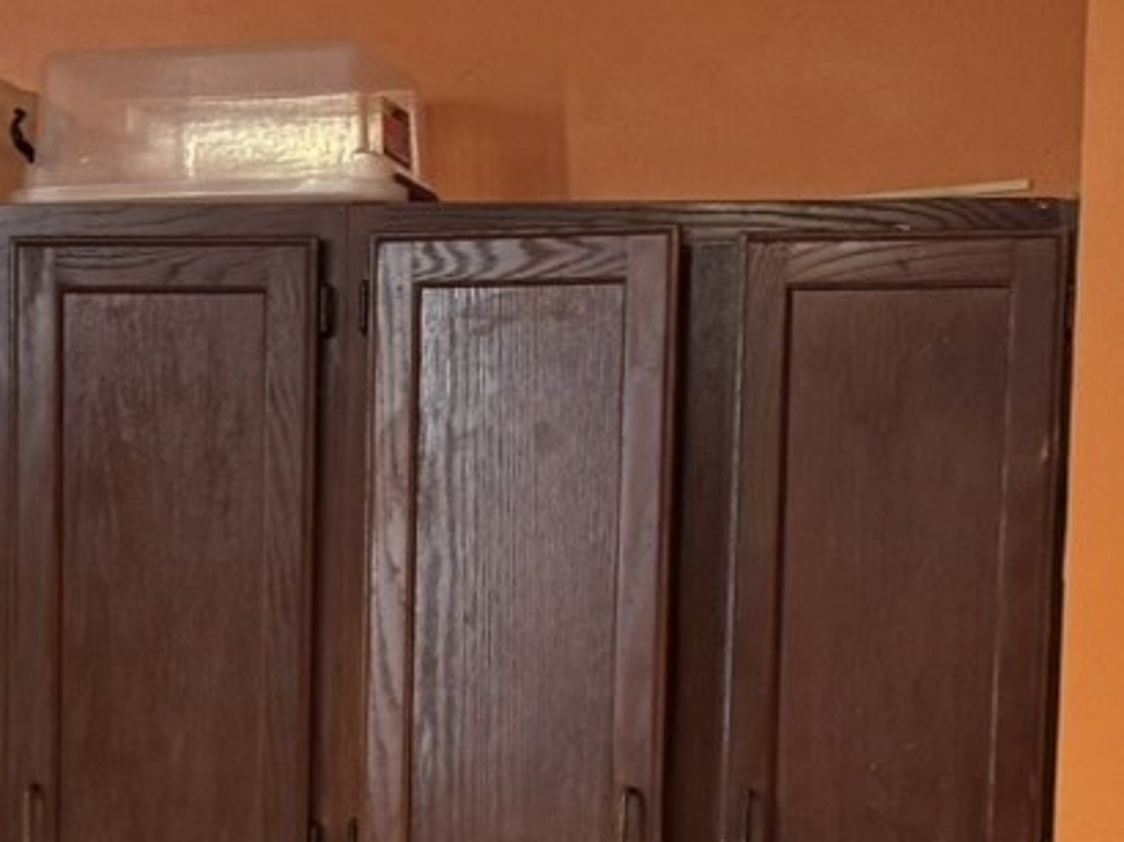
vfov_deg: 11.9
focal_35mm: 120
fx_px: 3894
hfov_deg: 16.4
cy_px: 1179
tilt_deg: -6.2
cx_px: 406
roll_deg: -0.9
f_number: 1.78
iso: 320
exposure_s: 1/60
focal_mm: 6.76
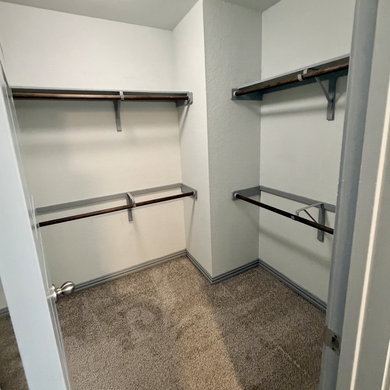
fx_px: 217
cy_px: 177
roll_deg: +3.1
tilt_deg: -11.5
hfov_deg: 84.0
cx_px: 191
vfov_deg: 83.7
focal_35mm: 17
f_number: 2.2
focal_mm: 2.22
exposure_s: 1/60
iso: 800
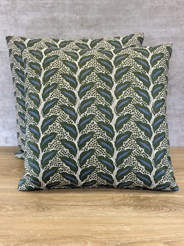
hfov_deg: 30.3
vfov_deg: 39.7
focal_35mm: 48
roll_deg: +1.0
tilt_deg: -17.6
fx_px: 340
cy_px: 123
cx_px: 92
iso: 125
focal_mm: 6.86
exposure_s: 1/163
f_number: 1.78
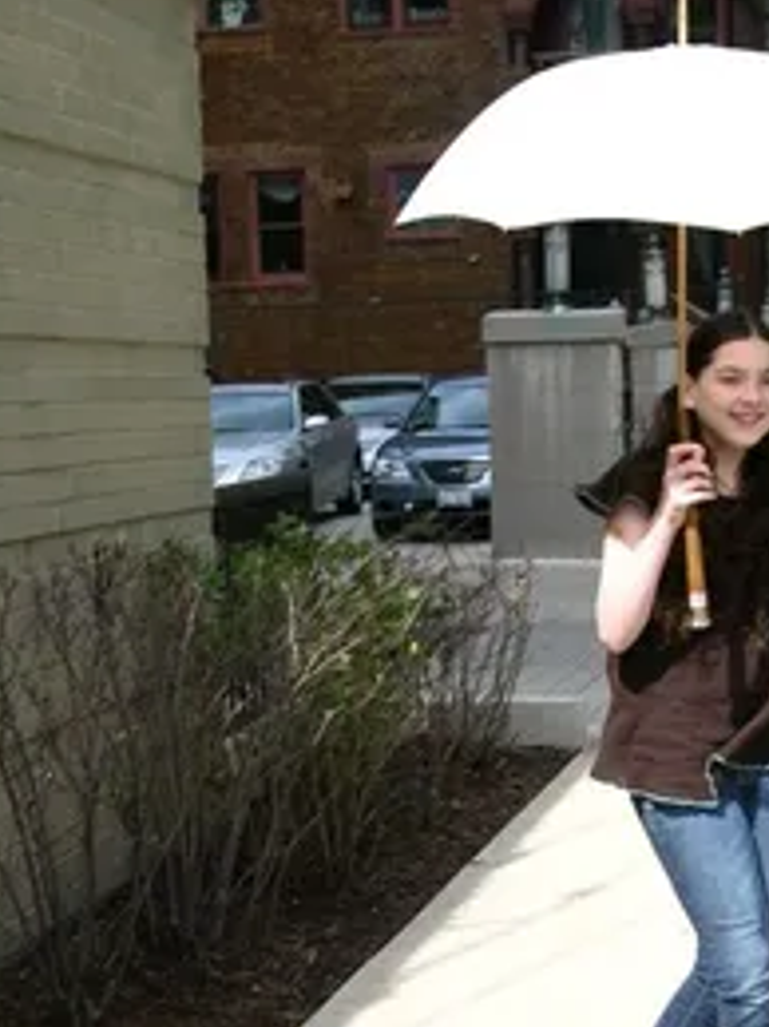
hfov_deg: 14.5
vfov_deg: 19.2
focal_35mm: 102
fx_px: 3024
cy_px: 714
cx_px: 488
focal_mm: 16.8
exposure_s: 1/130
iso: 50
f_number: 5.2
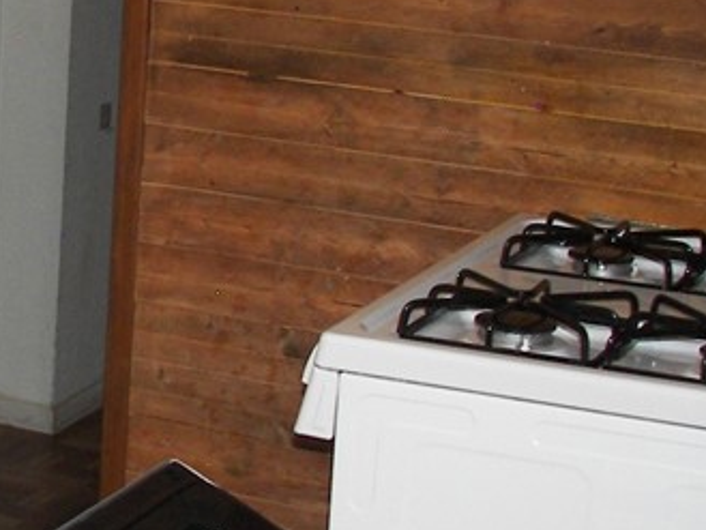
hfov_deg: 16.9
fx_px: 2285
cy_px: 264
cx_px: -112
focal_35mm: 112
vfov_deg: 13.2
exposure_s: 1/30
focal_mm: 6
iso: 100
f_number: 2.8
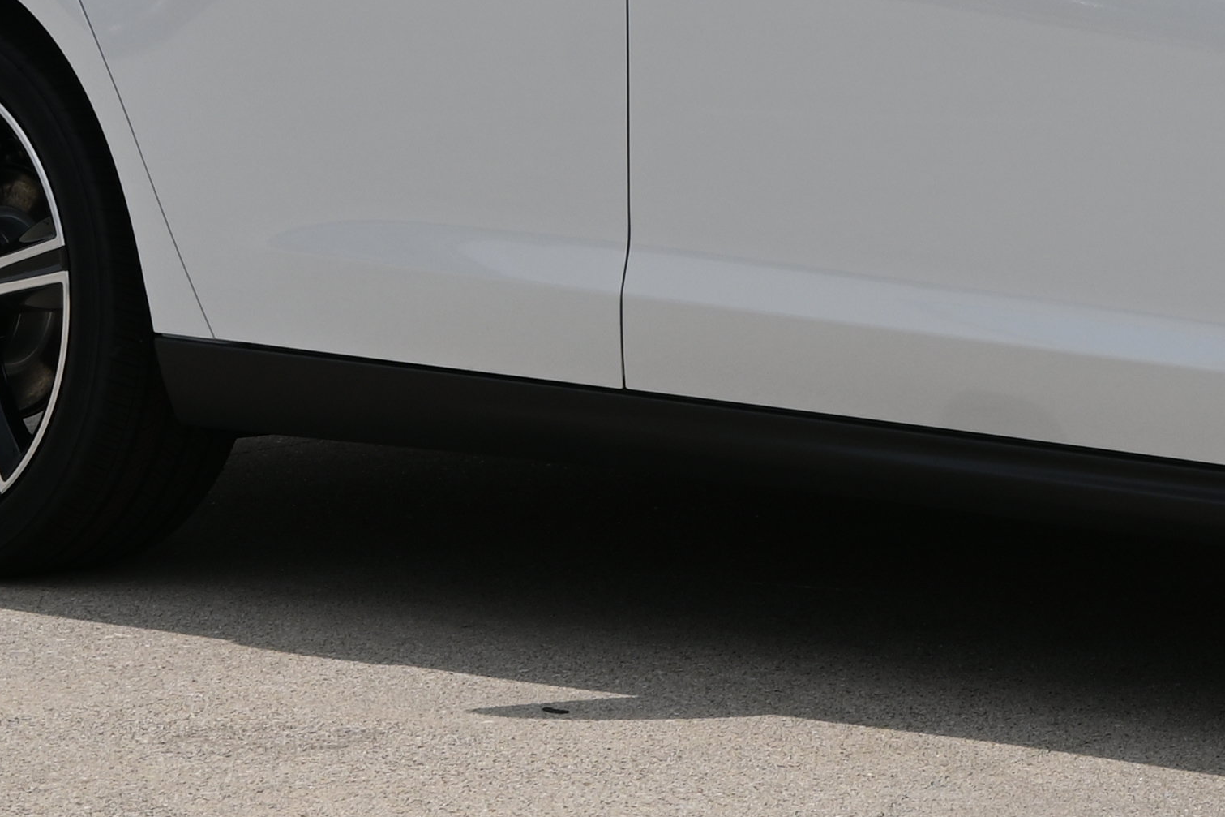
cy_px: -152
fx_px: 6770
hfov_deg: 10.2
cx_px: 1510
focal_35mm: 199
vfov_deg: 6.9
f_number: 9
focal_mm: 36
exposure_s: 1/640
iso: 100
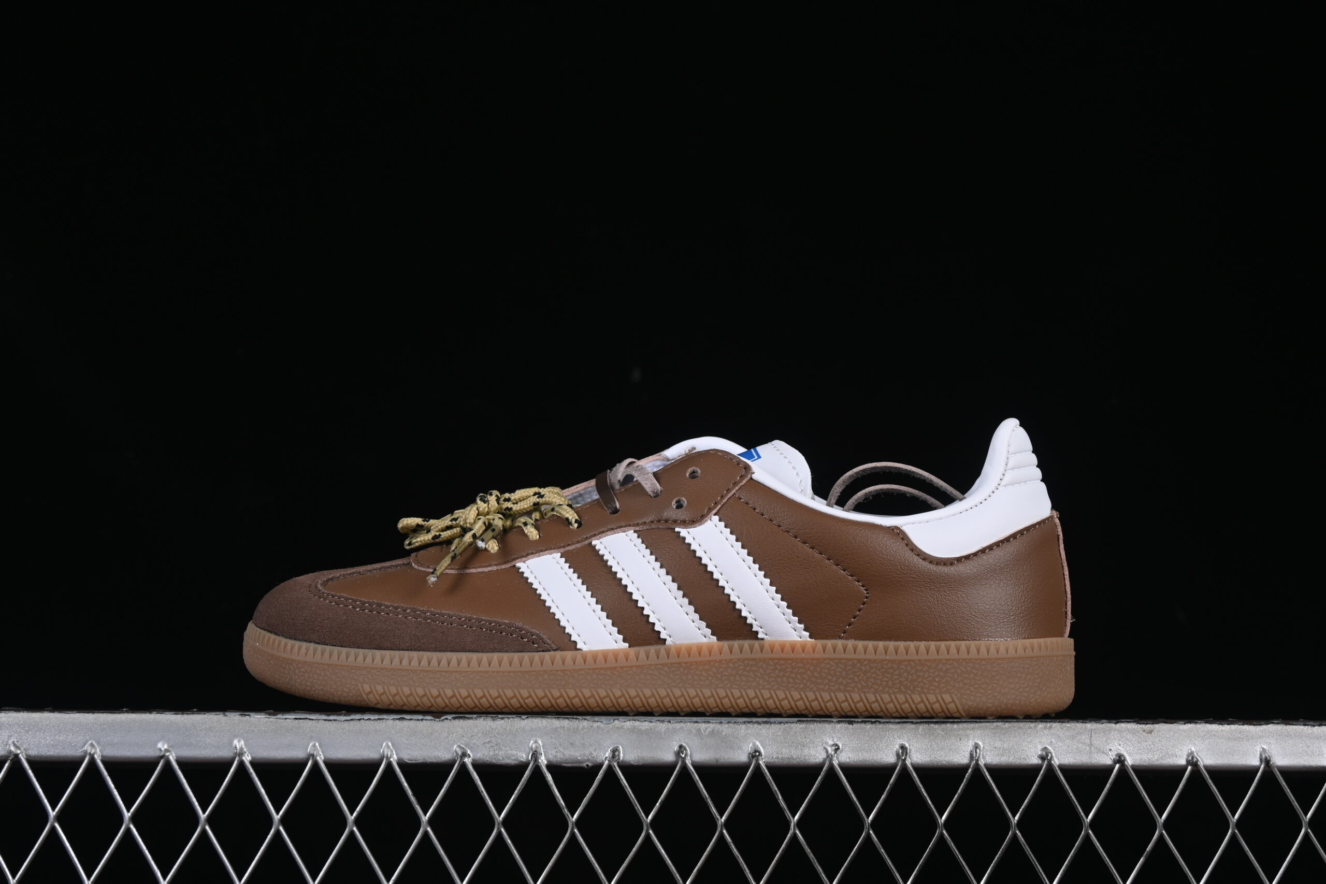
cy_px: 442
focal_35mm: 75
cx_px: 663
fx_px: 2762
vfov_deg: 18.2
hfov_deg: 27.0
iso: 160
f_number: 8
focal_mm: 50
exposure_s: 1/80
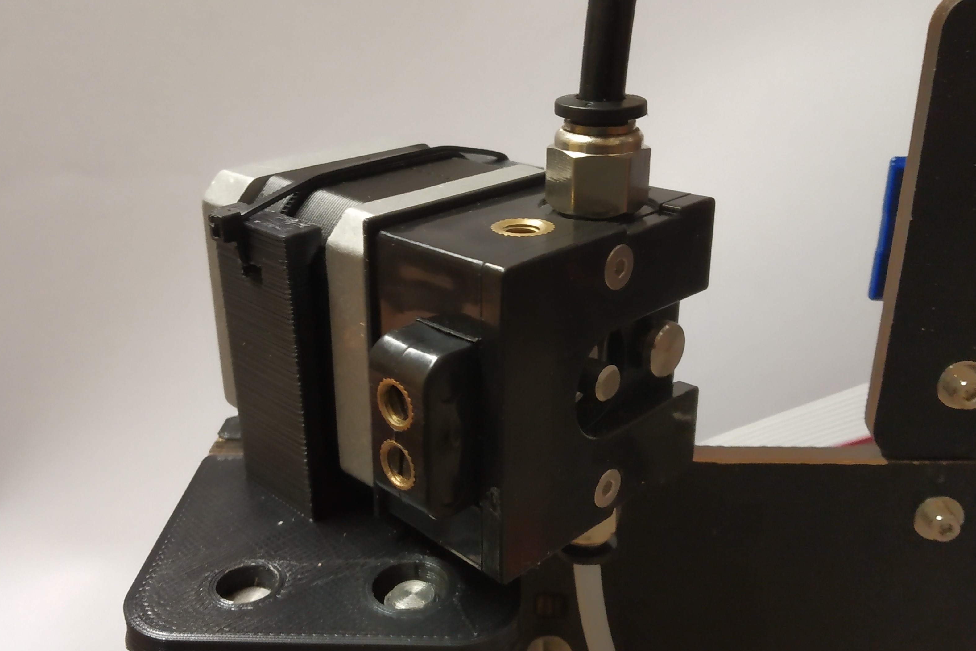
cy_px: 342
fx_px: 759
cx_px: 491
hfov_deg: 65.5
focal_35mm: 28
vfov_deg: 46.4
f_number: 2.2
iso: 640
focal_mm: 3.82
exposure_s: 1/20
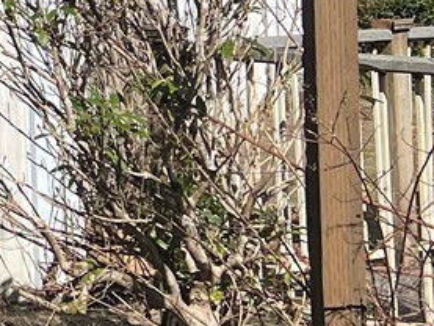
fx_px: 1881
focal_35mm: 150
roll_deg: +0.4
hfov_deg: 11.0
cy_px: -199
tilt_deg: +1.8
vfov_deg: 9.6
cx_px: -614
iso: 50
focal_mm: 5.7
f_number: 1.5
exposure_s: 1/6993
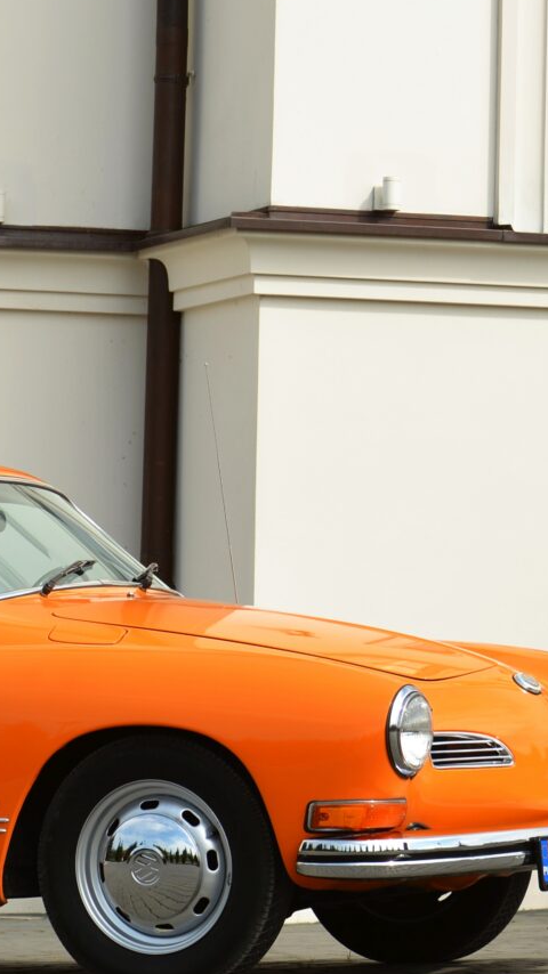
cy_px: 282
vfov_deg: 9.8
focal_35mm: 220
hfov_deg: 5.5
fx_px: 5687
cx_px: 461
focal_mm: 70
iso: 100
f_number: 5
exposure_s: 1/400
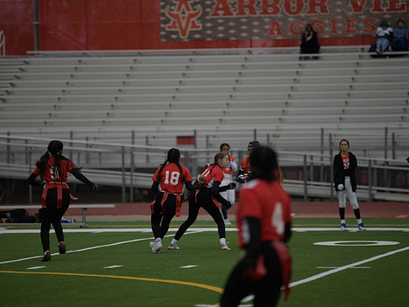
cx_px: 202
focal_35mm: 229
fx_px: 2705
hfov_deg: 8.6
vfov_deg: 6.5
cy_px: 162
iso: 64
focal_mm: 200
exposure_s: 1/200
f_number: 2.8
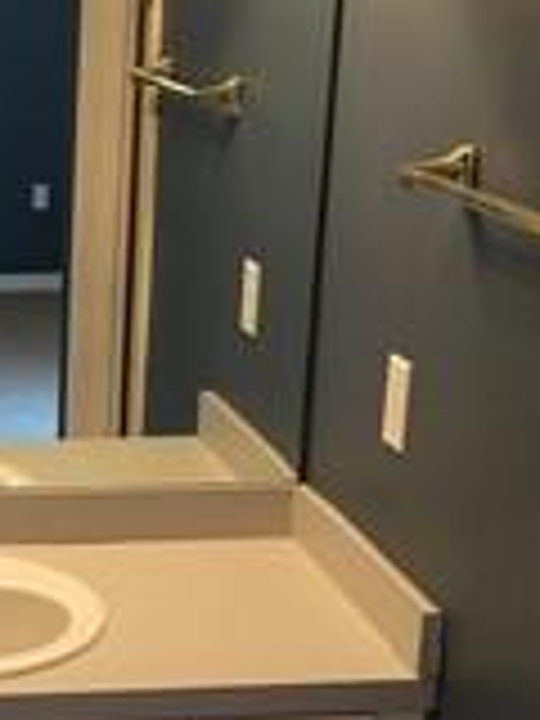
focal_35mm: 87
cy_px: 572
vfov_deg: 22.2
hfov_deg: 16.3
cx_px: -108
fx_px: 1810
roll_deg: -0.5
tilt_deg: -17.2
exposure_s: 1/15
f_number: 2.2
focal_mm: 4.15
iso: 80
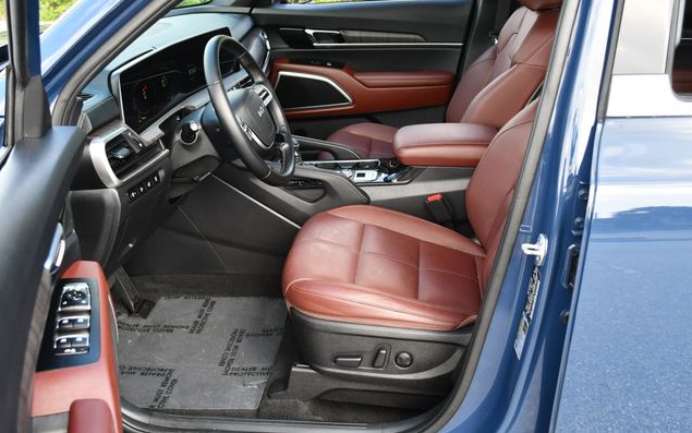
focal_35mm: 37
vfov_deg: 34.4
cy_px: 202
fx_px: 698
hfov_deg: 52.7
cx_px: 348
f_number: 3.5
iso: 400
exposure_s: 1/250
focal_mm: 18
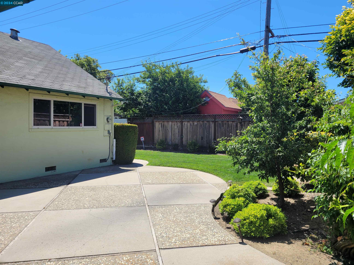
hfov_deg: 67.3
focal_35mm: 26
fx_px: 266
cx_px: 177
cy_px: 132
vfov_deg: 53.1
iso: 40
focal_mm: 5.4
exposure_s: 1/1742
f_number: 1.8
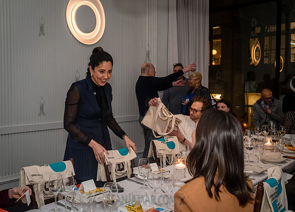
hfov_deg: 50.6
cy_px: 106
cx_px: 136
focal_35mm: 37
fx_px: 311
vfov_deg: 37.6
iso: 6400
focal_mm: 35
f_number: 4.5
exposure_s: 1/320
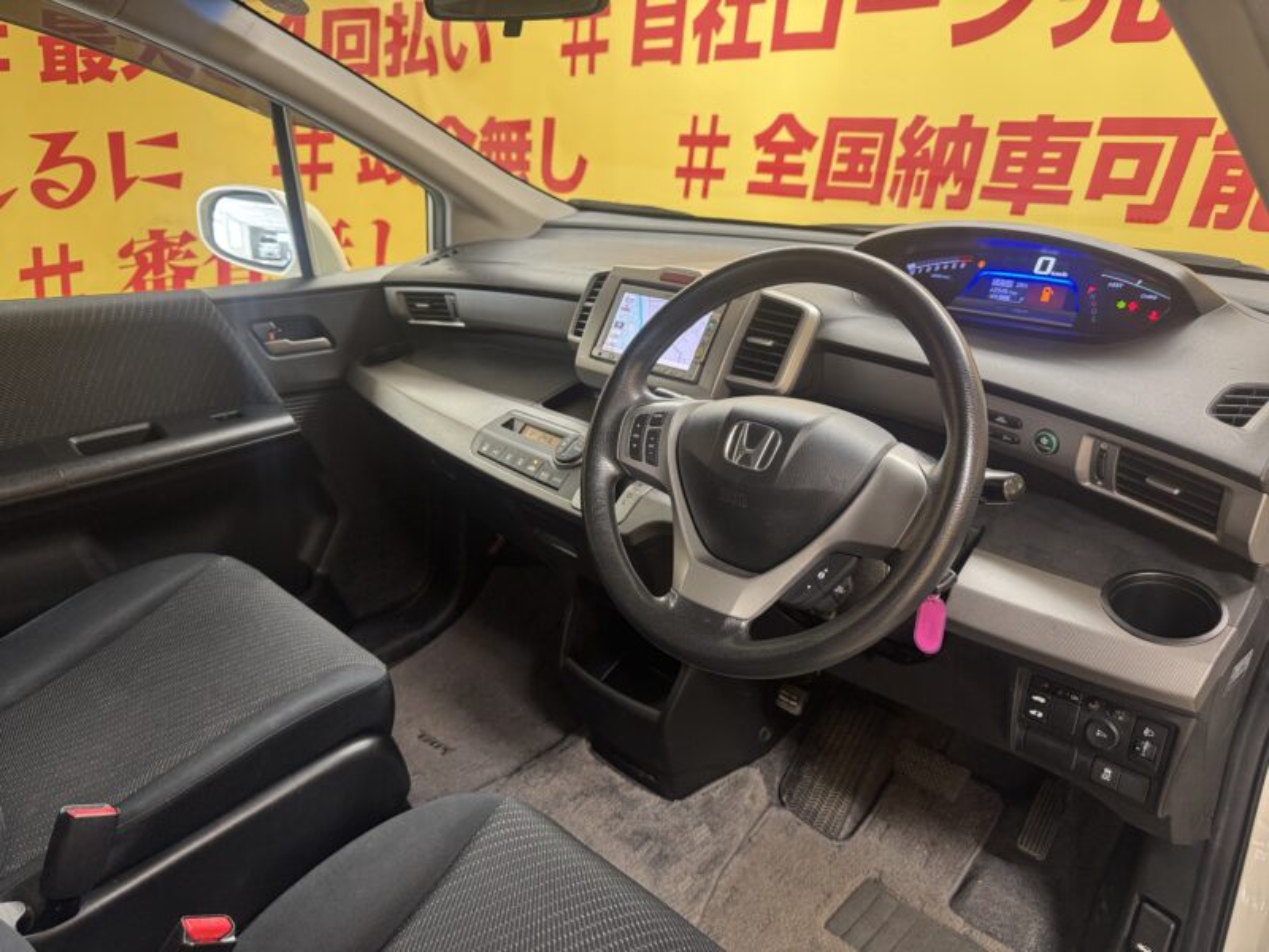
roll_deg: +2.0
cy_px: 476
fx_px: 880
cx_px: 634
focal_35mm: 24
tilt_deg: -23.0
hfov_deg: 71.6
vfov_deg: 56.8
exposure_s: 1/50
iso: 250
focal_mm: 6.76
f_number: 1.78
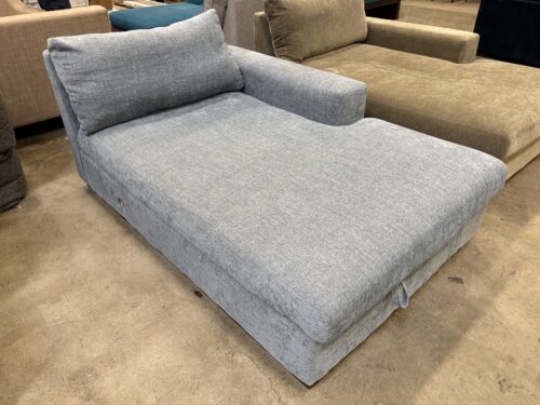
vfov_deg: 53.1
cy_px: 202
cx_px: 270
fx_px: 406
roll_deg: +0.8
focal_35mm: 26
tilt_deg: -33.6
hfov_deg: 67.3
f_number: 1.6
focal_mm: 5.96
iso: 200
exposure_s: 1/60
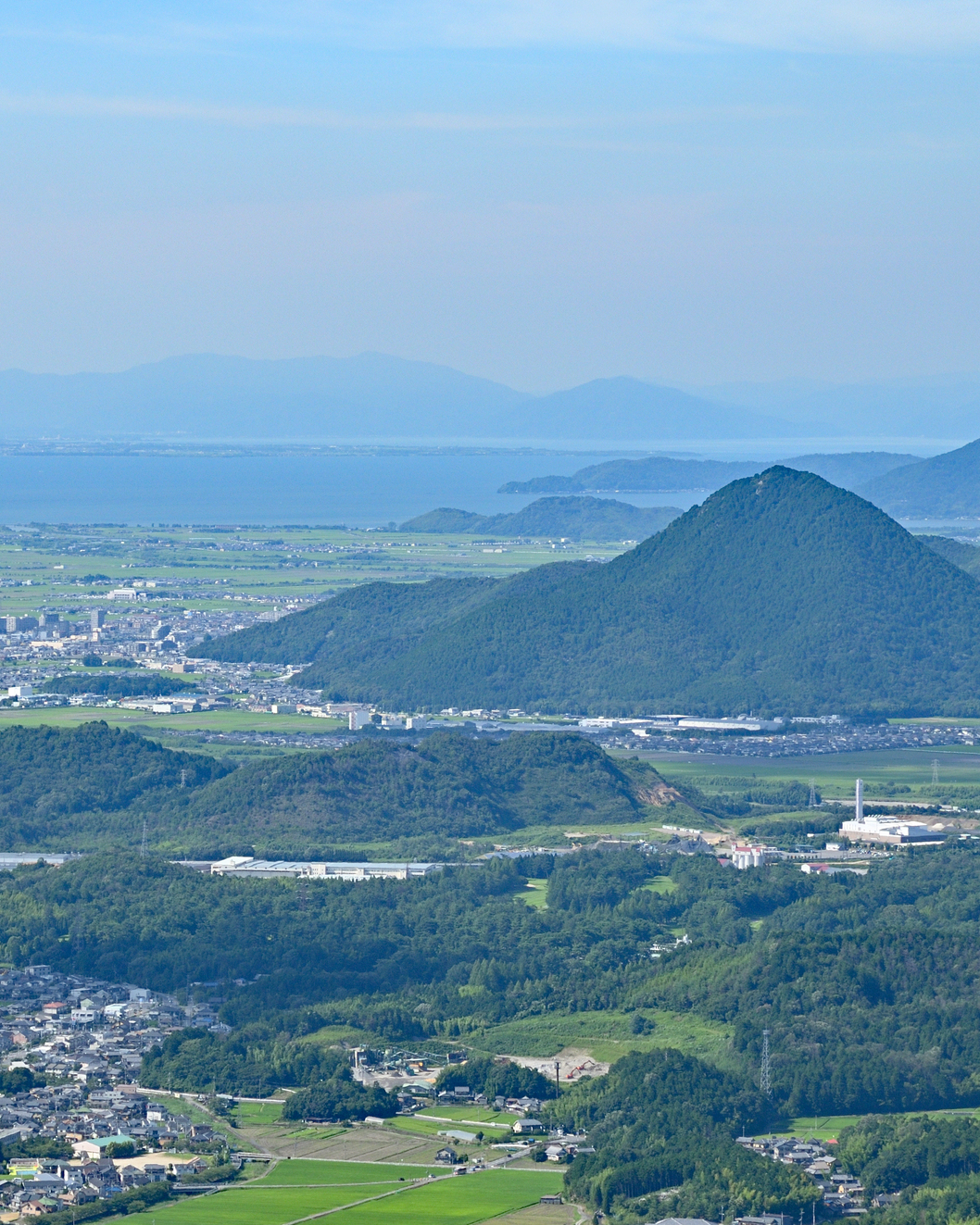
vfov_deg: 10.7
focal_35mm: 181
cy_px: 611
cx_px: 242
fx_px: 6553
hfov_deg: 8.5
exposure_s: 1/400
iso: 200
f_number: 8
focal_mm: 85
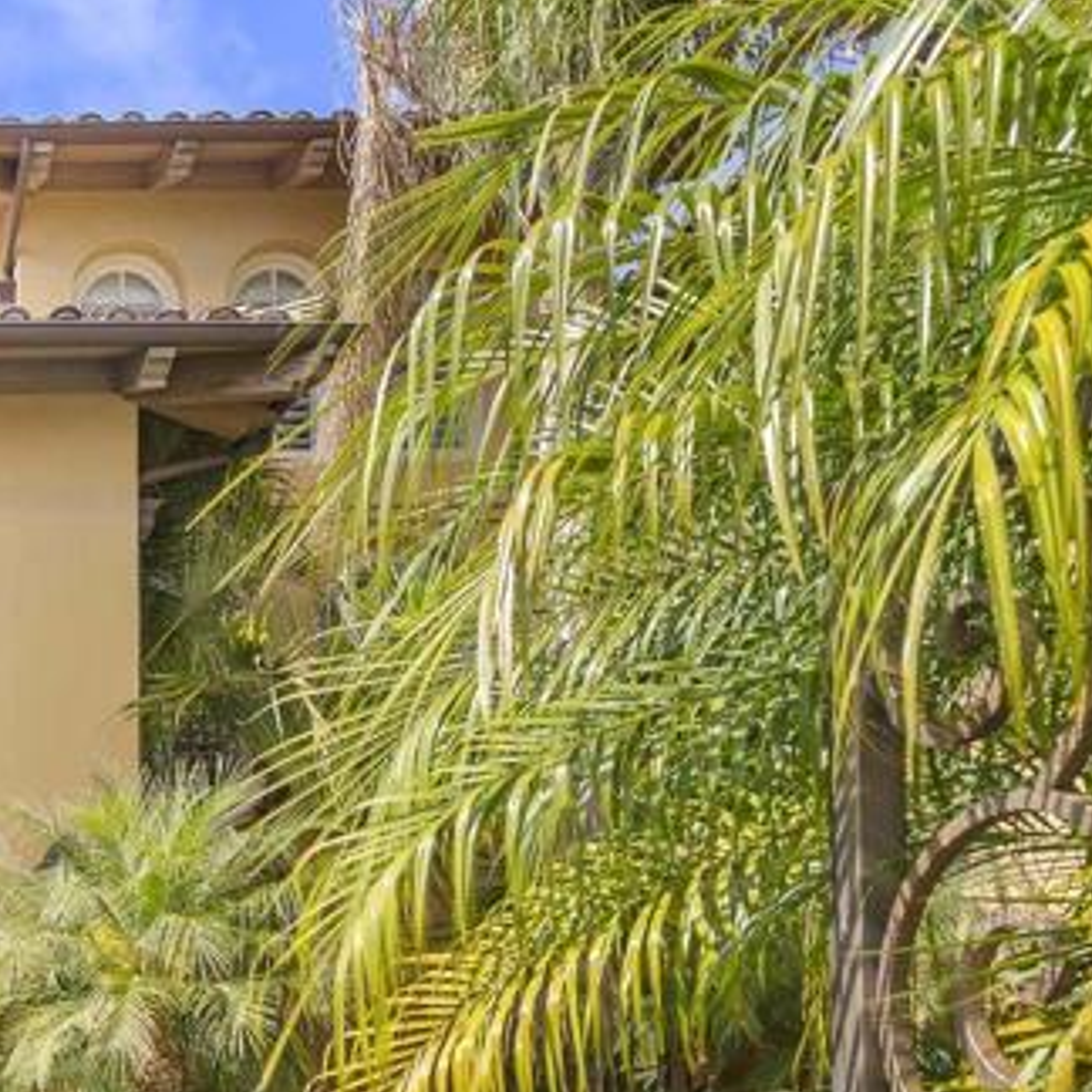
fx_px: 1535
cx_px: -330
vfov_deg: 36.7
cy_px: 988
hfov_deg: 30.7
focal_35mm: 43
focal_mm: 16
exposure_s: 1/30
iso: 80
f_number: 8
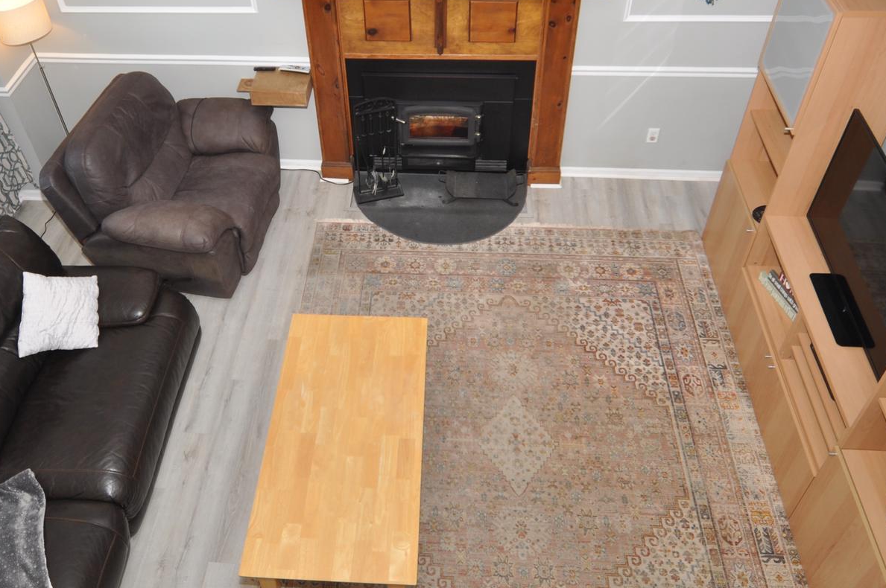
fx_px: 762
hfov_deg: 60.2
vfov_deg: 41.5
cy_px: 177
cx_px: 396
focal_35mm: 31
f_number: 4
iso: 250
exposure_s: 1/60
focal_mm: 12
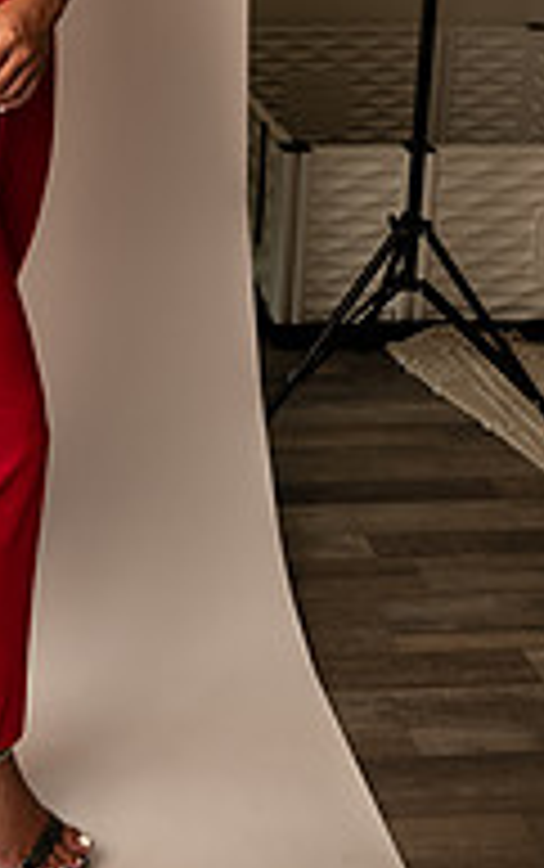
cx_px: -99
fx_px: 1349
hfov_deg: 21.3
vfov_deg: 32.5
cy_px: -18
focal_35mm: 57
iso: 100
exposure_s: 1/160
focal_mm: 24
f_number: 3.2
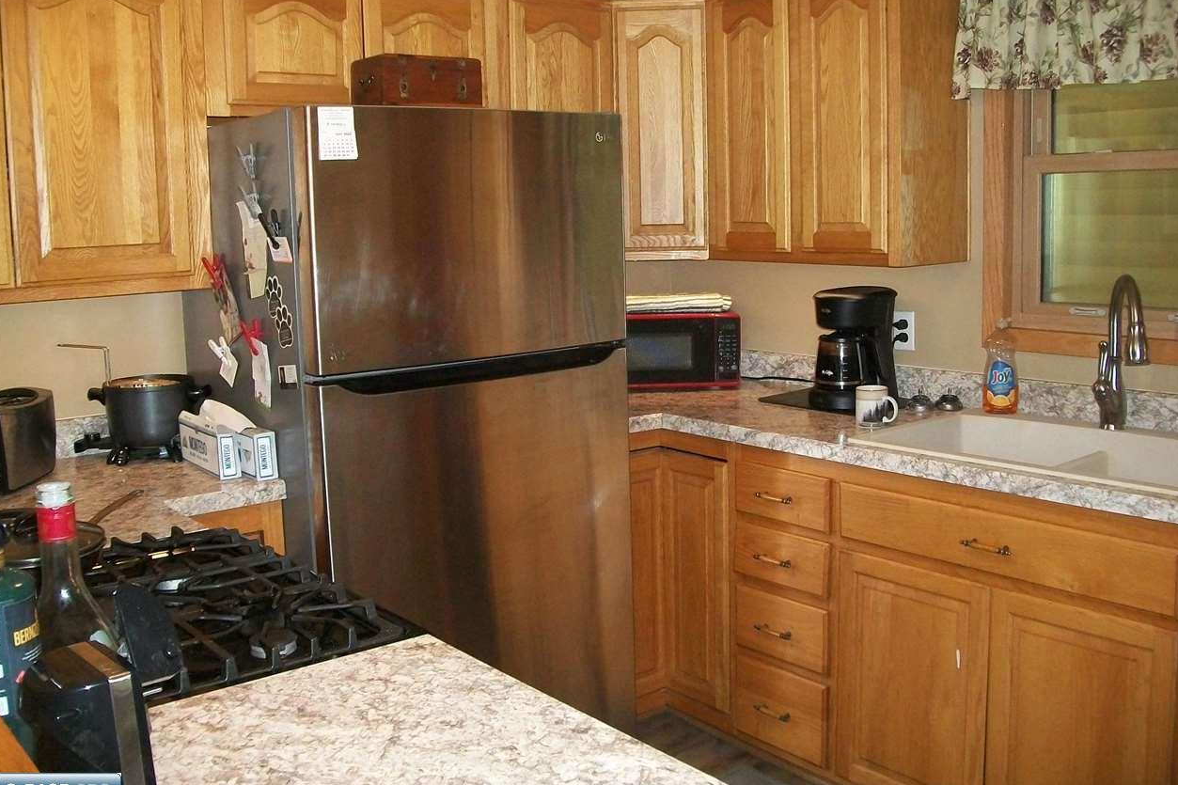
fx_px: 1112
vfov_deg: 38.8
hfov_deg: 55.8
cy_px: 356
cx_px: 595
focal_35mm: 34
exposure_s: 1/60
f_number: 2.9
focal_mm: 5.7
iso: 240
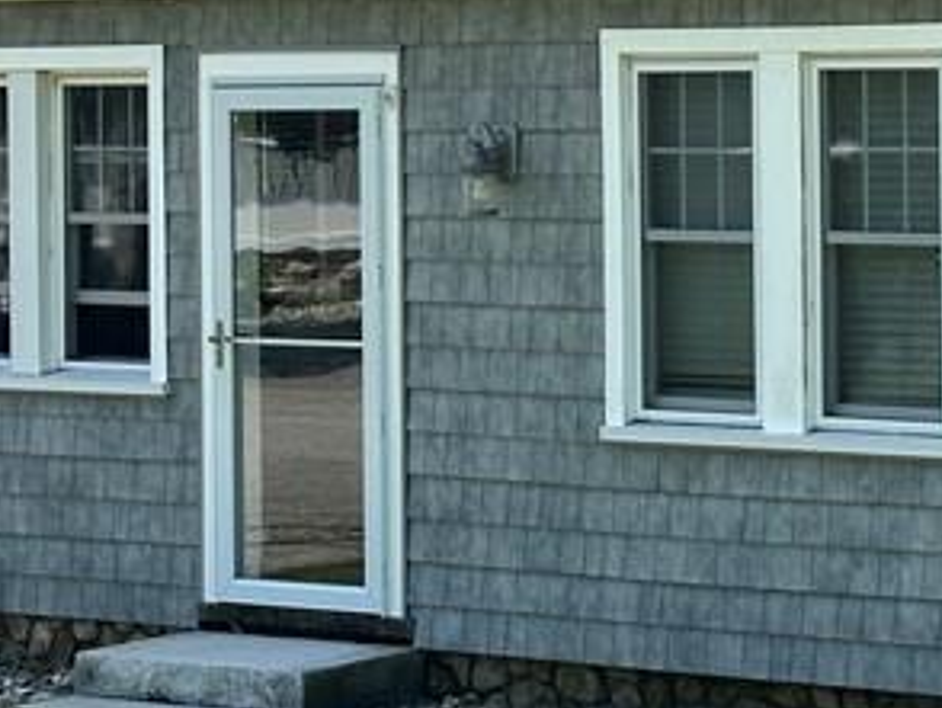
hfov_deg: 11.6
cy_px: -58
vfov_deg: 8.8
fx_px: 4548
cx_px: 1125
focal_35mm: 167
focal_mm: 6.86
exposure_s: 1/2809
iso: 64
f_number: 1.78
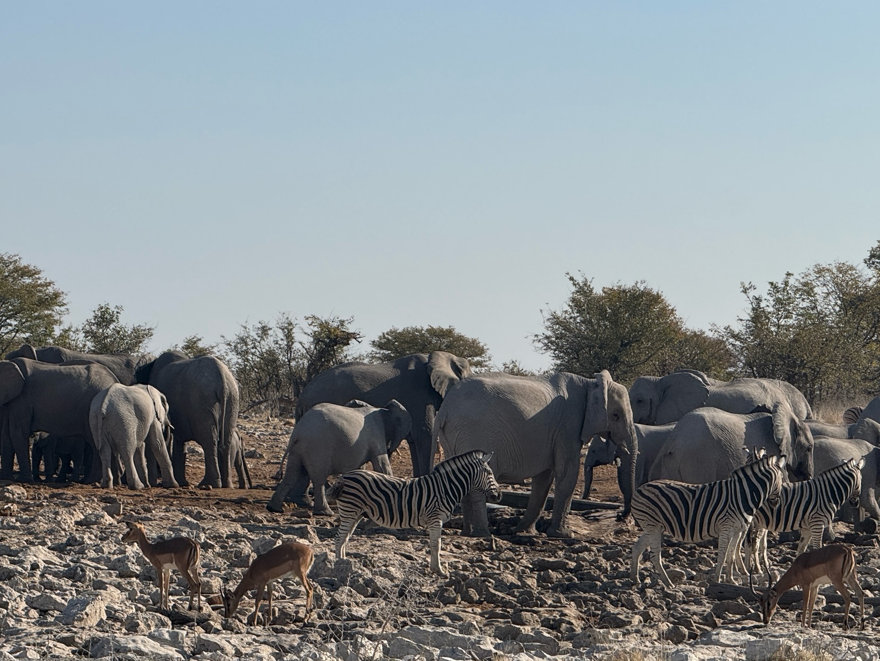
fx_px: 3967
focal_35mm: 156
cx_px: 567
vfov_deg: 9.5
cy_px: 394
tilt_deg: +0.2
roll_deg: +0.1
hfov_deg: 12.6
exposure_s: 1/2439
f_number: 2.8
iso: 50
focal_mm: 15.66
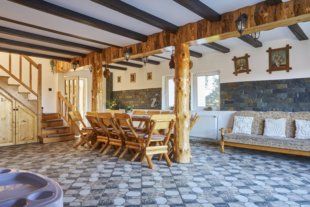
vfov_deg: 53.2
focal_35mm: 24
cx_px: 155
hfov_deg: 73.7
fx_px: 207
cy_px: 104
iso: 320
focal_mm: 24
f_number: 22
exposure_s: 1.3
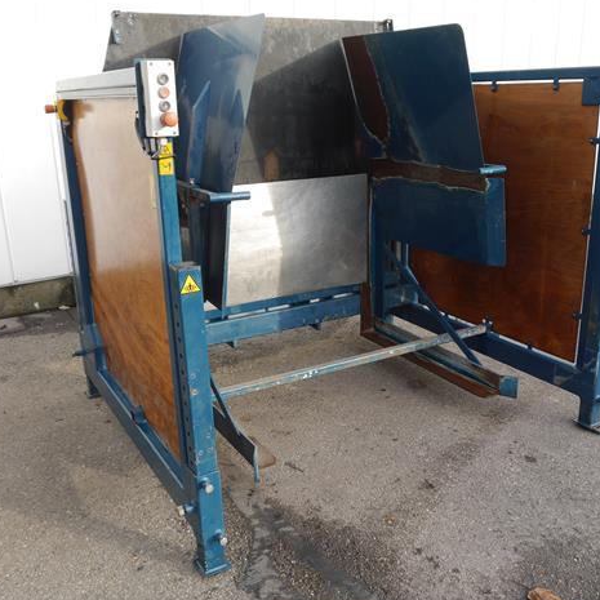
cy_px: 302
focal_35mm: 34
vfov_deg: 48.5
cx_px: 313
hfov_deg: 48.4
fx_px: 667
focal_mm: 14
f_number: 5
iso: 160
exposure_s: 1/160
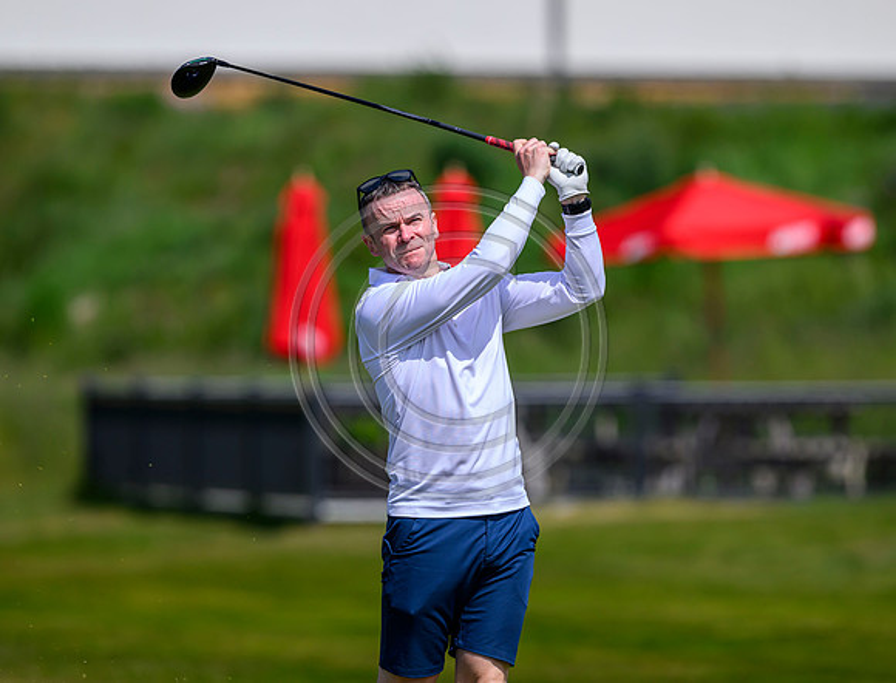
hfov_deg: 4.4
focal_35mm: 452
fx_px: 11766
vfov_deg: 3.3
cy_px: 330
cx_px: 455
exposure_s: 1/5000
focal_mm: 400
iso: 500
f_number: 4.5
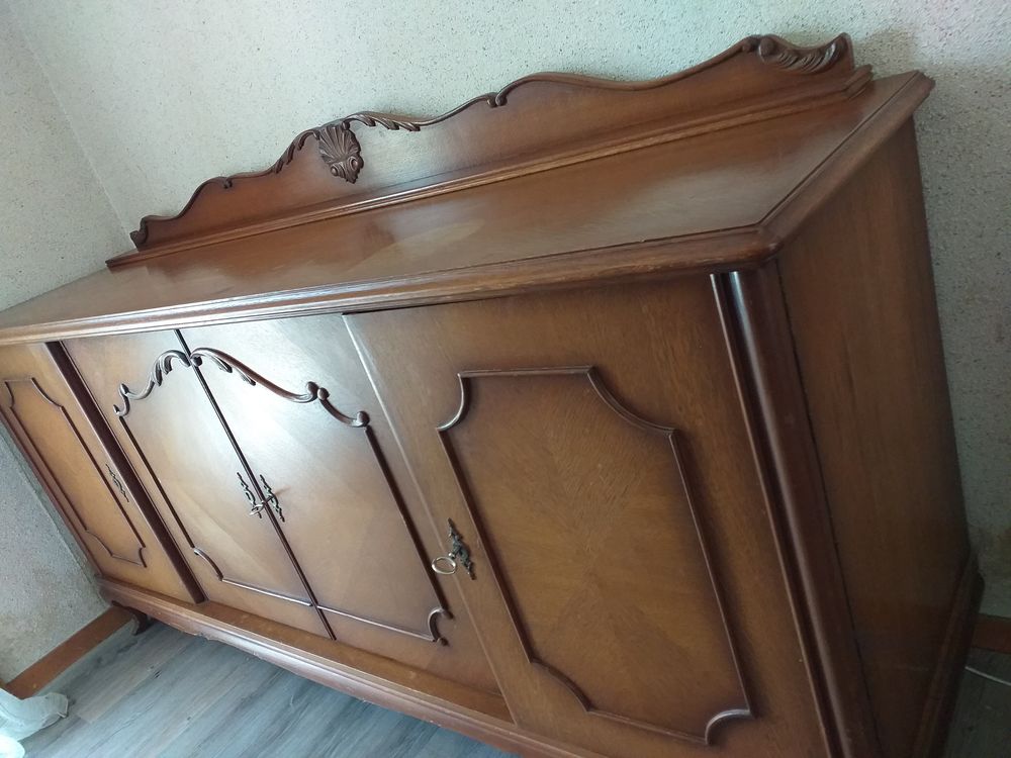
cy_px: 379
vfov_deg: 51.4
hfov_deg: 65.3
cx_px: 506
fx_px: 789
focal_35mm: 27
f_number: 1.9
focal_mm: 3.6
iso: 200
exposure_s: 1/33
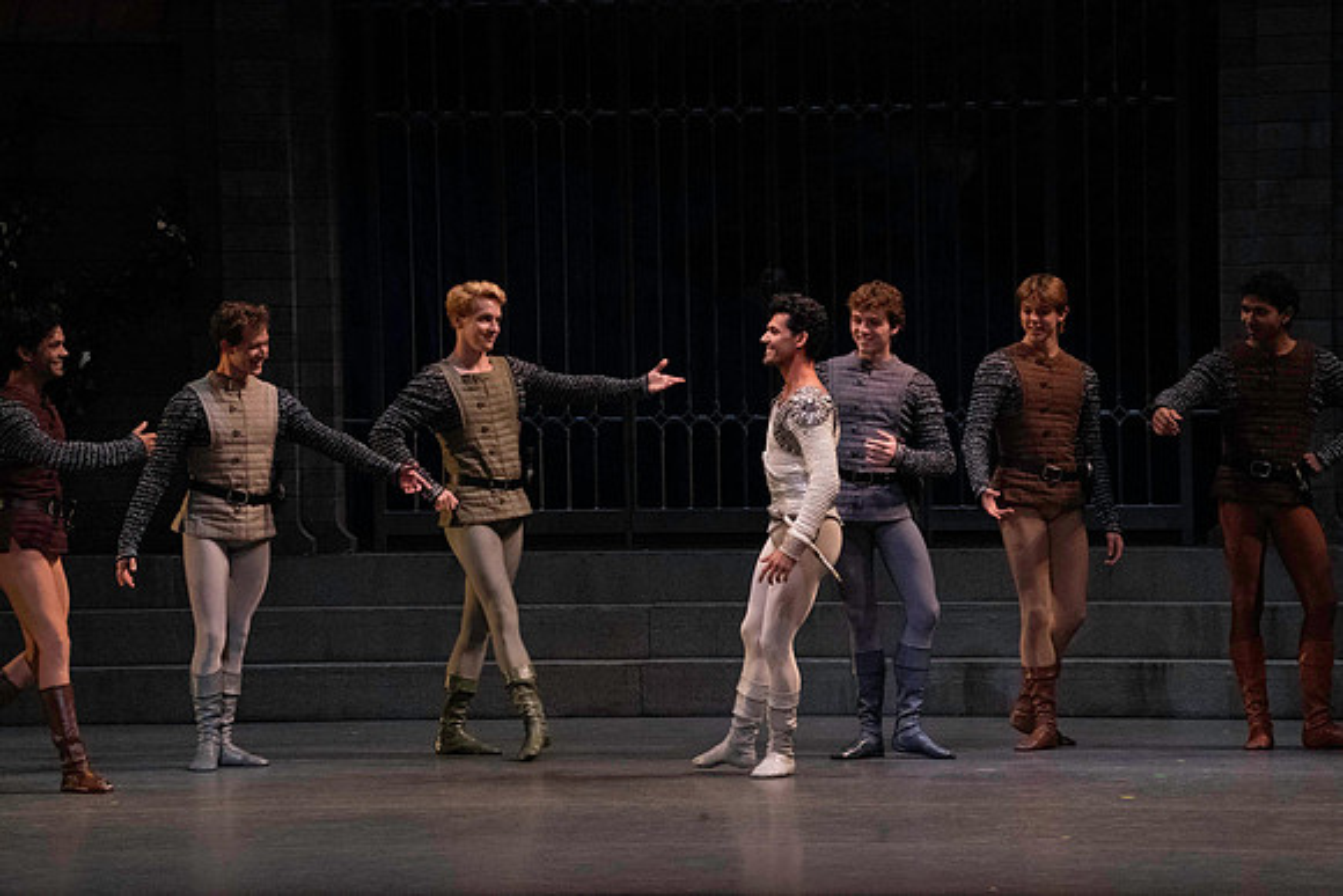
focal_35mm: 200
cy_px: 448
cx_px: 672
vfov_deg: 6.9
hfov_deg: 10.3
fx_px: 7463
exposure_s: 1/400
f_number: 13
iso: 16000
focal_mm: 200
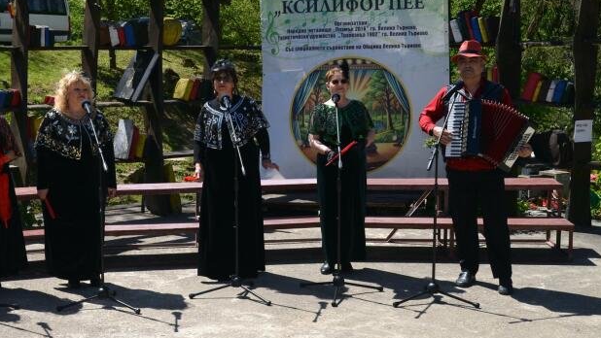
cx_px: 172
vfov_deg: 19.7
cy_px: 147
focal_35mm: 61
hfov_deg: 33.8
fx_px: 972
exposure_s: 1/160
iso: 100
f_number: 6.3
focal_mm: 40
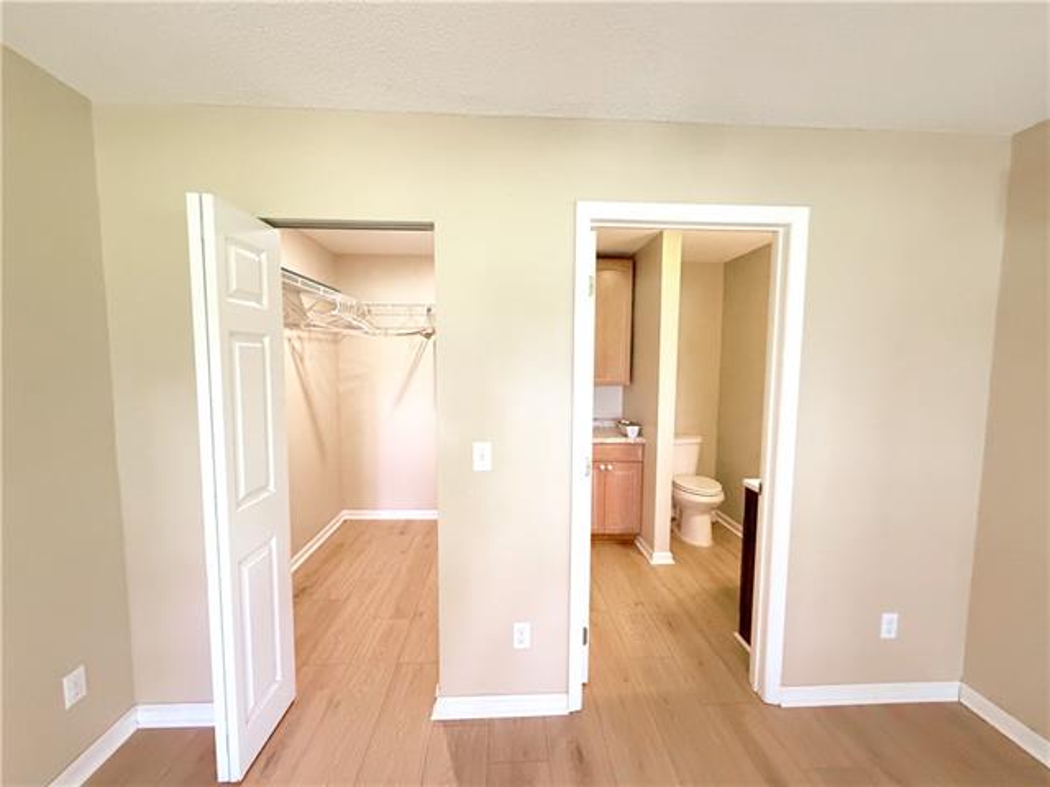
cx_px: 525
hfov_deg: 102.1
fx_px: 425
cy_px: 394
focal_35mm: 14
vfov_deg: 85.7
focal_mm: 2.22
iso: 500
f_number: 2.2
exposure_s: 1/60
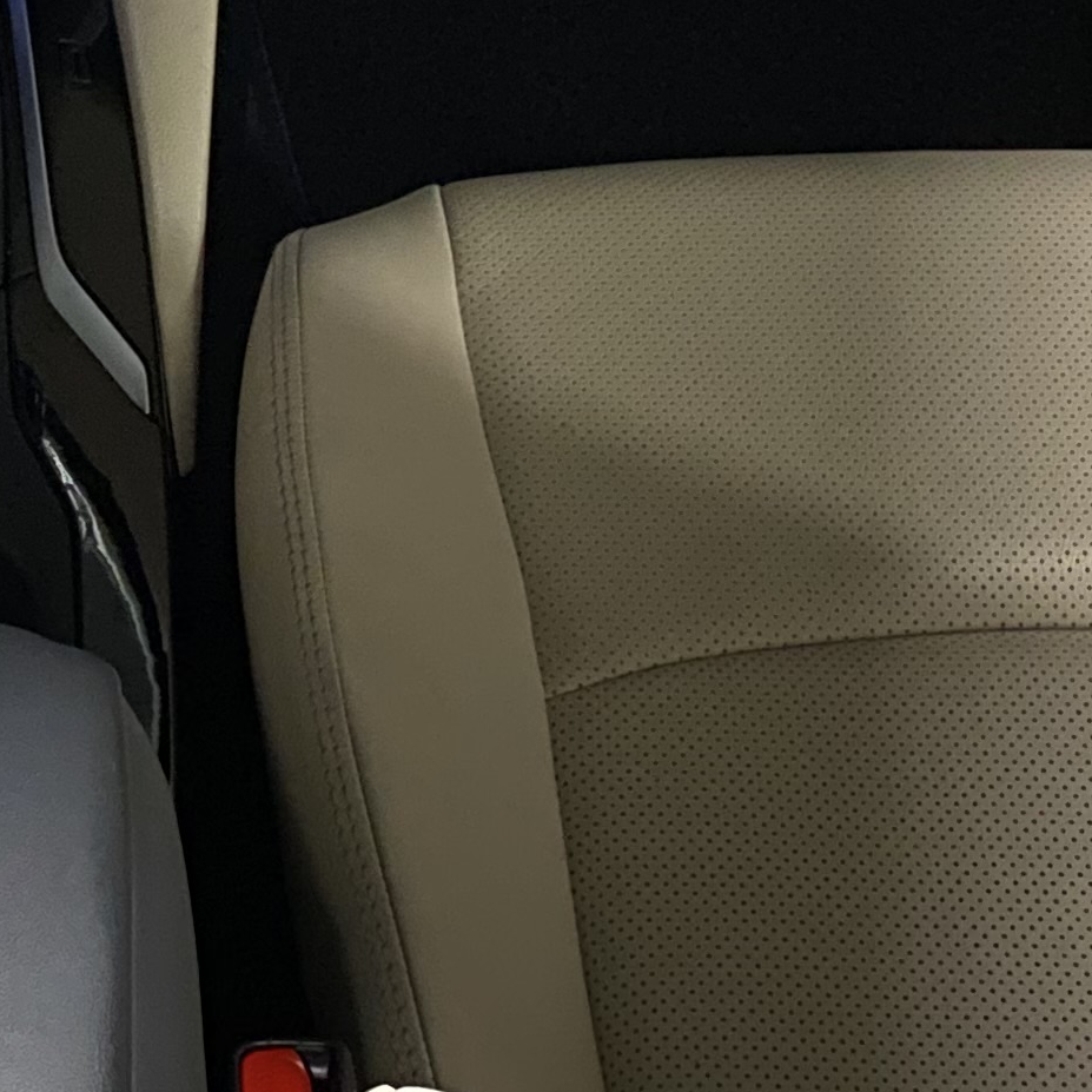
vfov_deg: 16.9
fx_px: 3569
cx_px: -67
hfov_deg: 16.9
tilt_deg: -31.9
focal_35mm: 100
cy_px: -106
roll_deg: +3.0
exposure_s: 1/8
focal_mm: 4.25
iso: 1250
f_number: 1.8
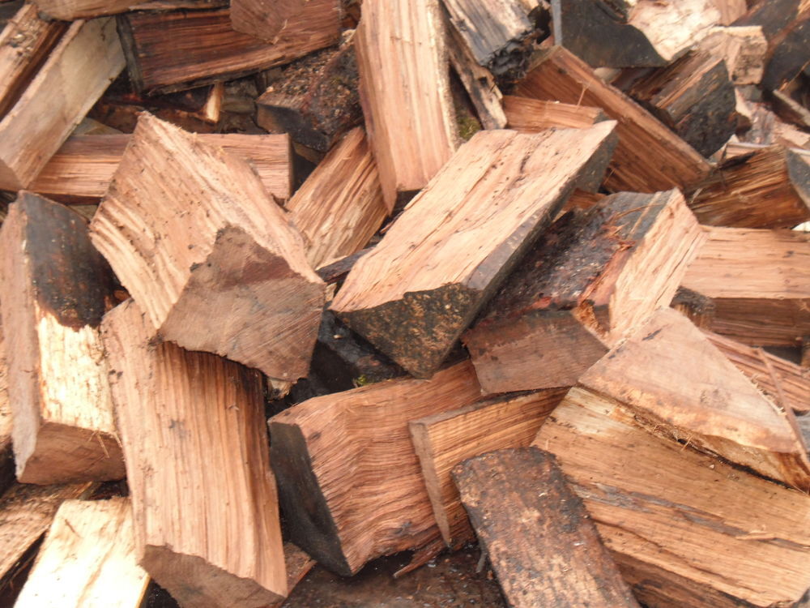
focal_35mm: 37
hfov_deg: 50.1
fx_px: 866
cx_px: 405
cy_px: 304
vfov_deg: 38.7
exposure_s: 1/45
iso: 200
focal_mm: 6.6
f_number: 4
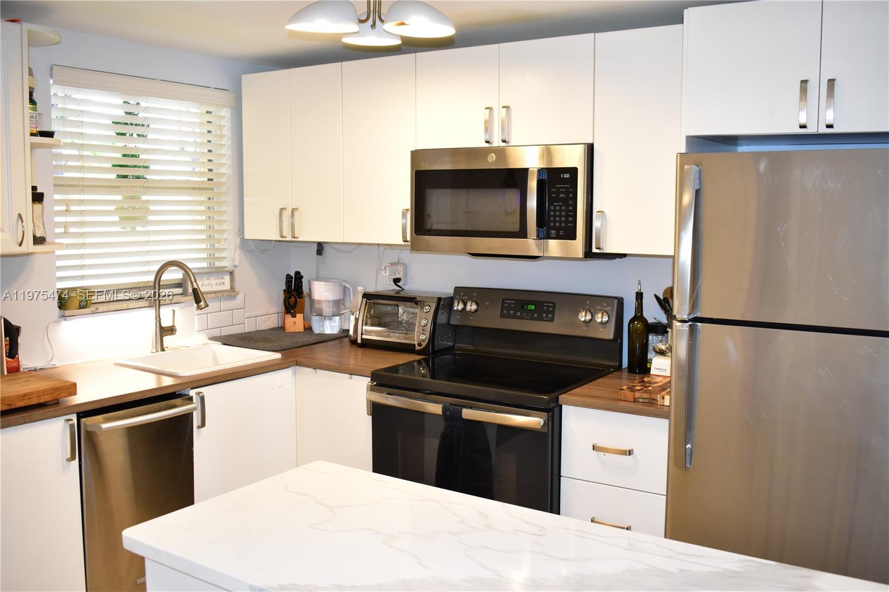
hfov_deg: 57.2
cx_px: 444
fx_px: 815
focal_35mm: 33
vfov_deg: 40.0
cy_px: 296
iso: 1600
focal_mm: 22
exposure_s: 1/60
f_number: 5
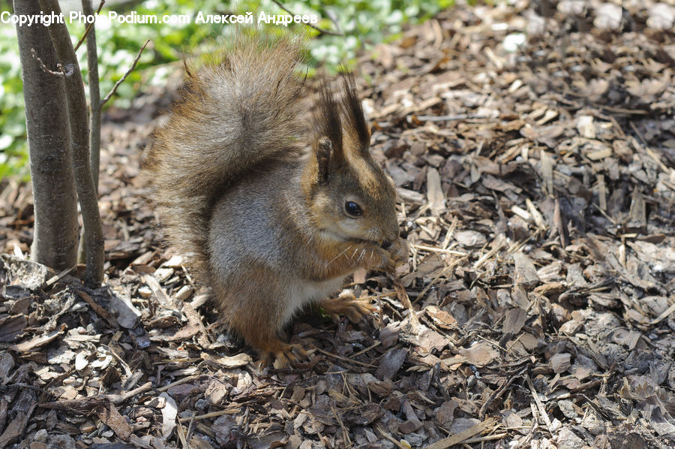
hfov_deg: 27.0
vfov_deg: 18.1
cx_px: 338
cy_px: 224
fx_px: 1405
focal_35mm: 75
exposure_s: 1/125
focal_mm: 50
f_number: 6.3
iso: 200
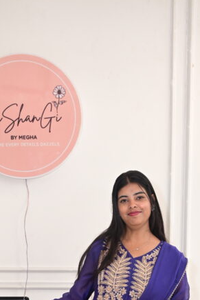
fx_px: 541
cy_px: 307
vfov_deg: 28.8
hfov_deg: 21.0
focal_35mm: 65
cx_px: 96
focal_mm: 31.5
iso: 500
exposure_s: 1/250
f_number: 5.6
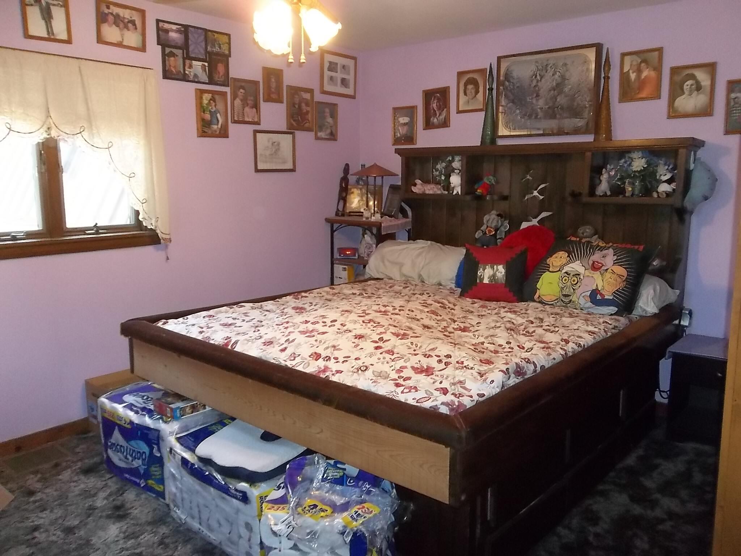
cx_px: 370
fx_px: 578
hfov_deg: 65.3
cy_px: 278
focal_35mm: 27
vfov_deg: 51.4
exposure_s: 1/30
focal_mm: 4.9
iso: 320
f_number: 3.5
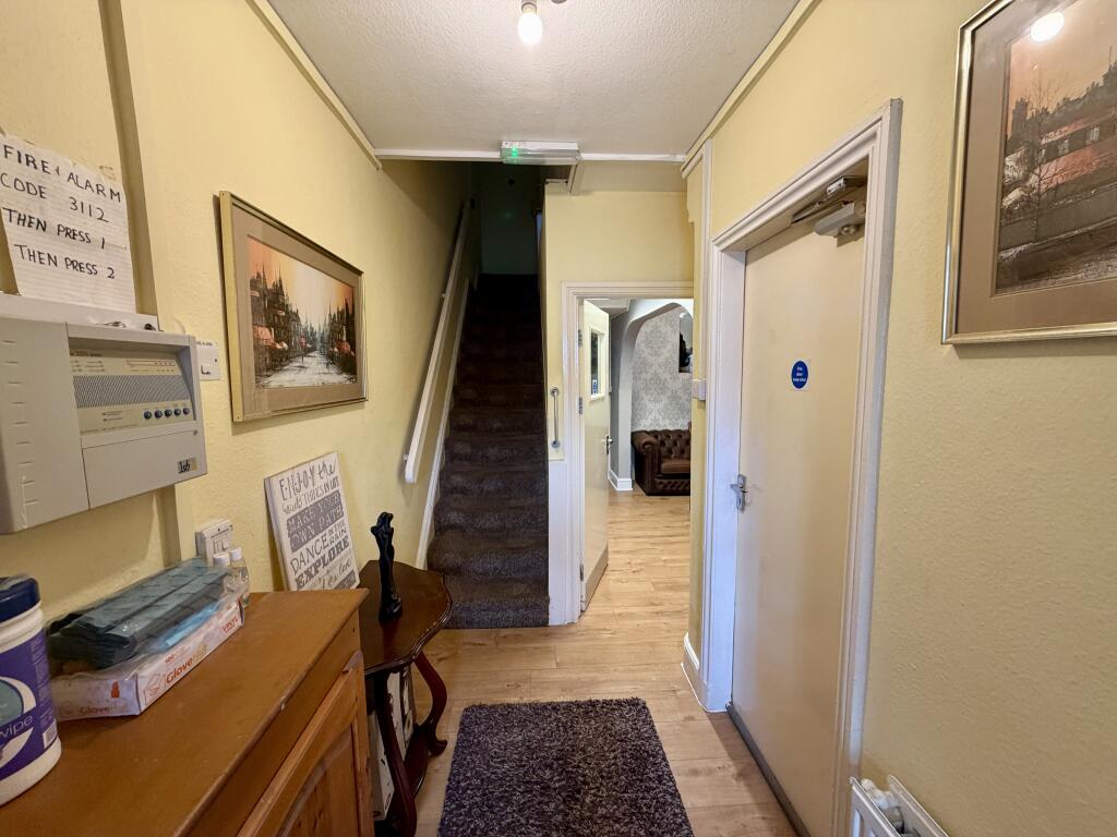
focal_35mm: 14
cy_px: 418
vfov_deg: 85.7
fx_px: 452
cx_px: 558
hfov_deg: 102.1
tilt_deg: -6.1
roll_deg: +0.8
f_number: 2.2
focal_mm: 2.22
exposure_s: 1/50
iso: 250
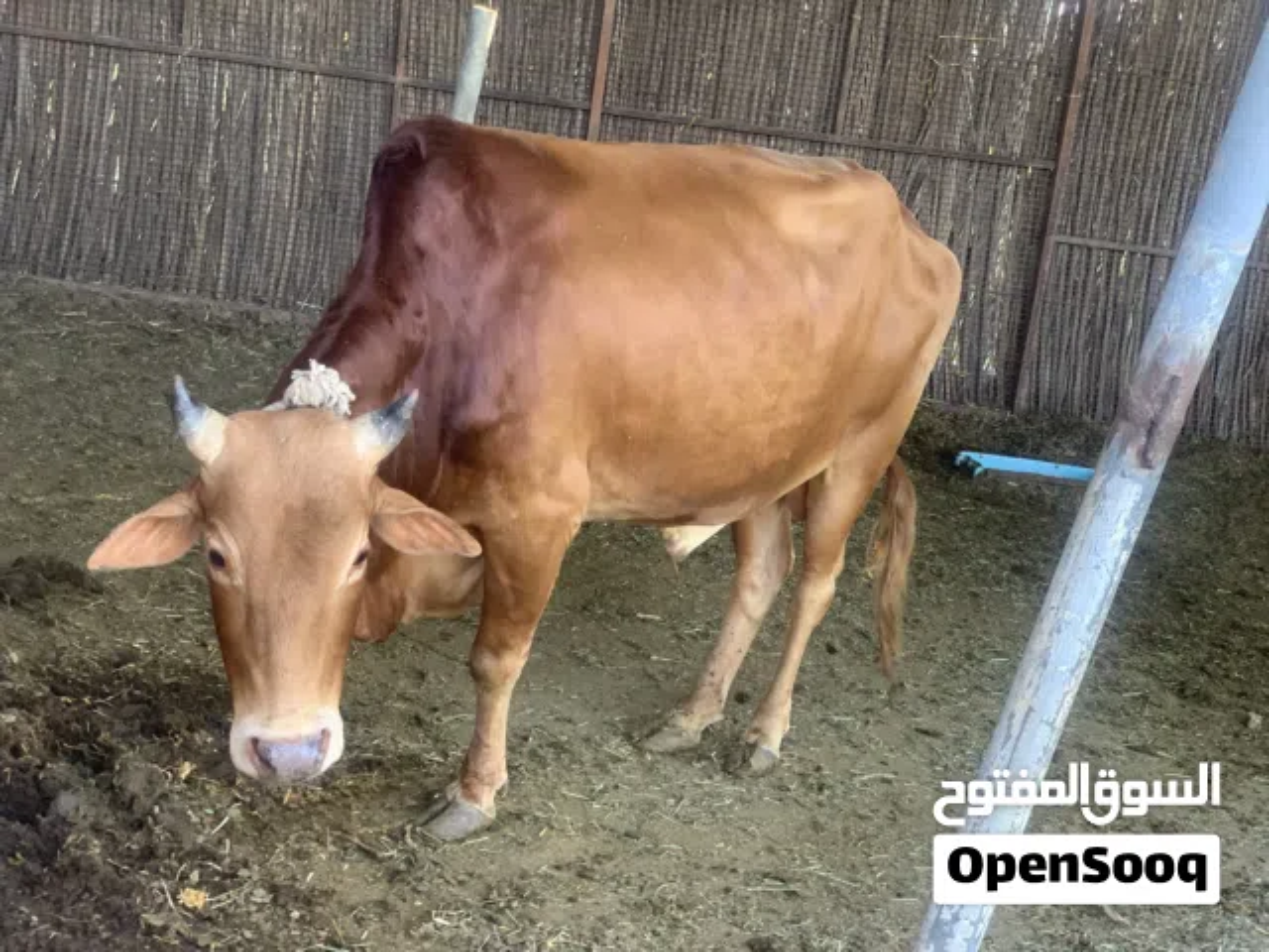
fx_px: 1906
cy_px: 476
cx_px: 634
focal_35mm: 52
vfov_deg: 28.0
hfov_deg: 36.8
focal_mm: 6
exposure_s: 1/113
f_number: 2.4
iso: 125
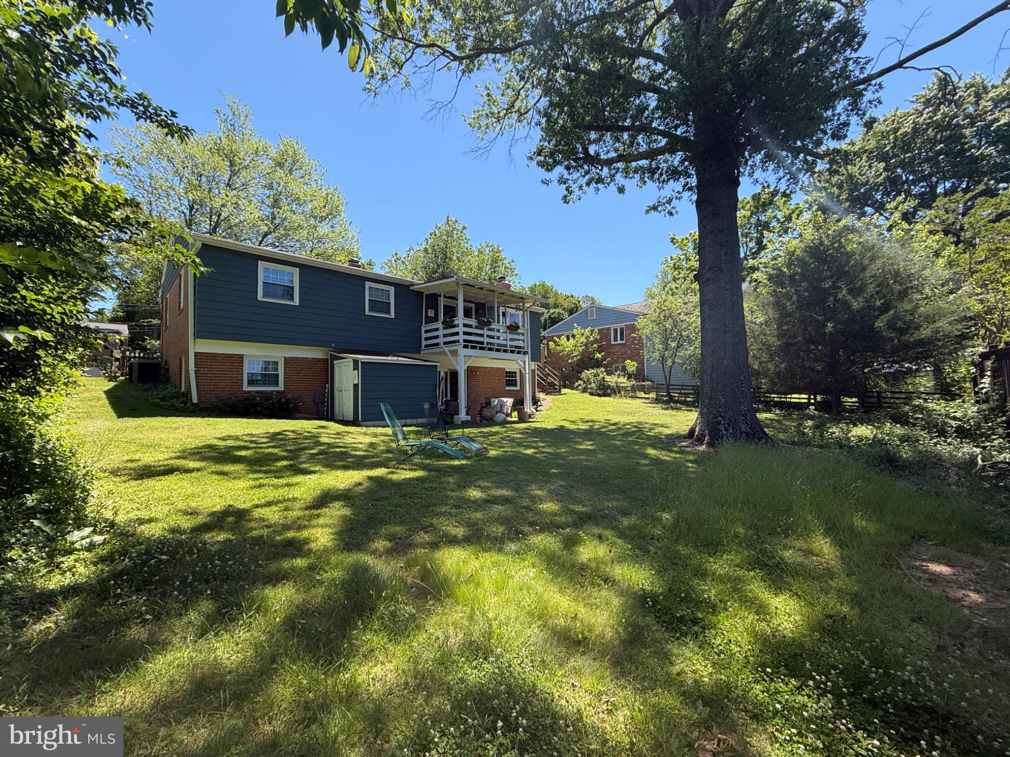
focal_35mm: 14
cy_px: 378
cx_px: 505
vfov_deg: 85.7
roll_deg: +0.6
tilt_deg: +2.6
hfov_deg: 102.1
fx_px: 408
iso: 50
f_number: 2.2
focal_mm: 2.22
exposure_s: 1/502
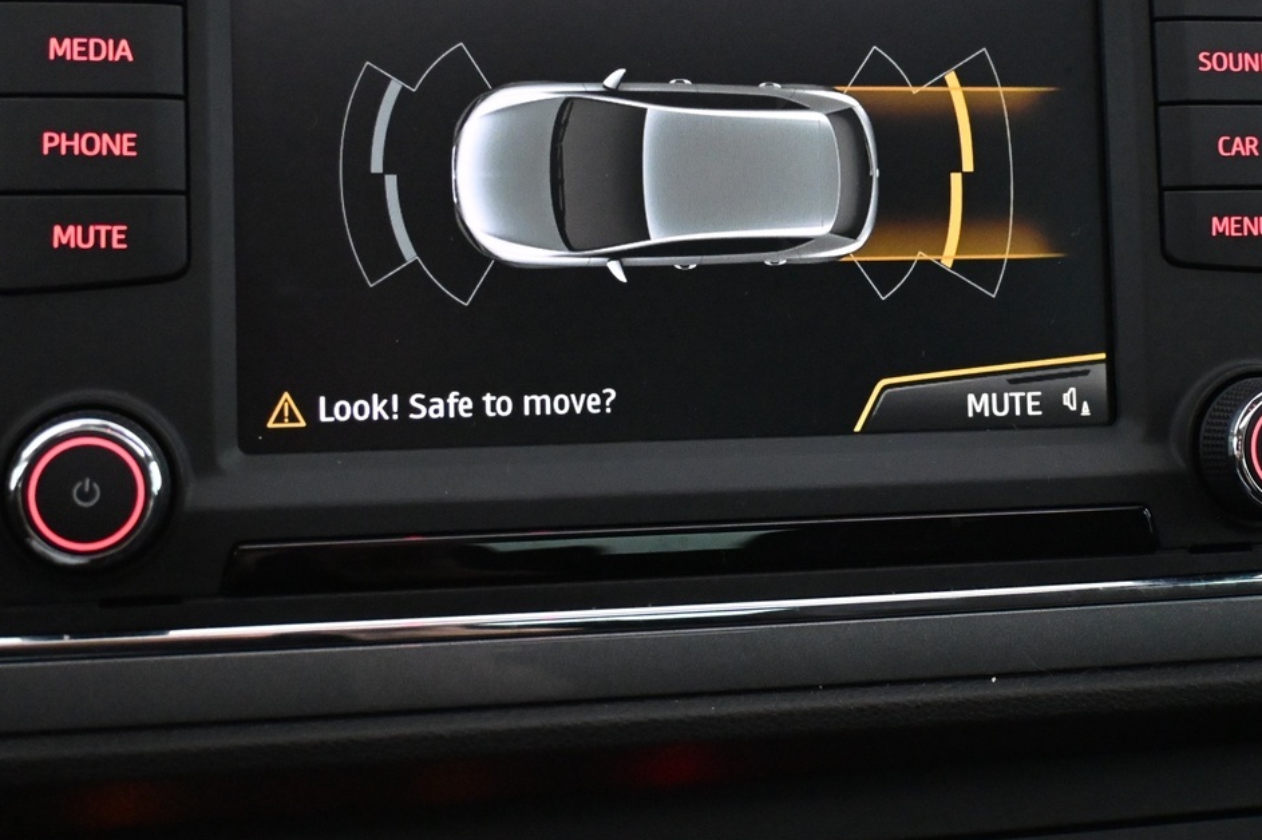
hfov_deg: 36.0
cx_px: 640
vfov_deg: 24.2
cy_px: 226
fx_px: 1942
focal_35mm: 55
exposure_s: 1/60
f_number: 4
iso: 5000
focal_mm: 21.5
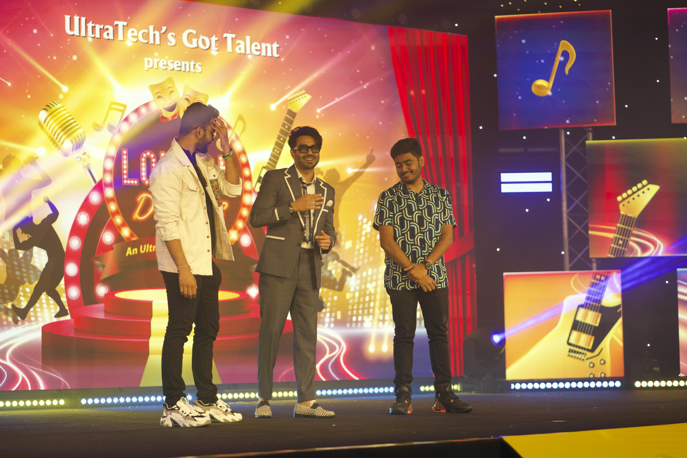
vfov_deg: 16.1
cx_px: 344
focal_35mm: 85
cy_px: 229
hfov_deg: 23.9
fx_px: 1622
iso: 500
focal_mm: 85
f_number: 1.8
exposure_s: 1/320
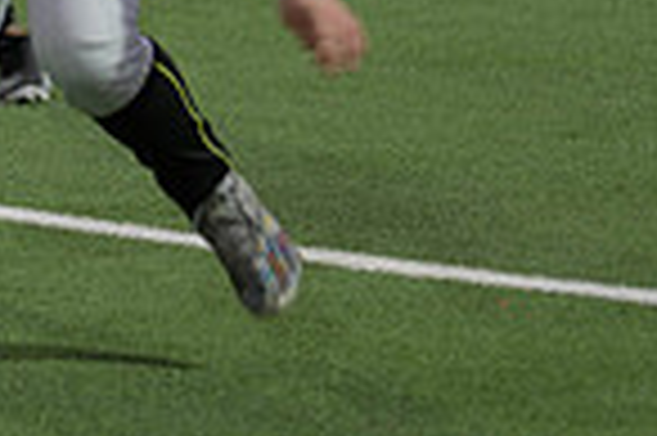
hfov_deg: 5.1
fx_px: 7383
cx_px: -36
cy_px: -137
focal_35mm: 405
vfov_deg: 3.4
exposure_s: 1/200
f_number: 2.8
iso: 400
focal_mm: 102
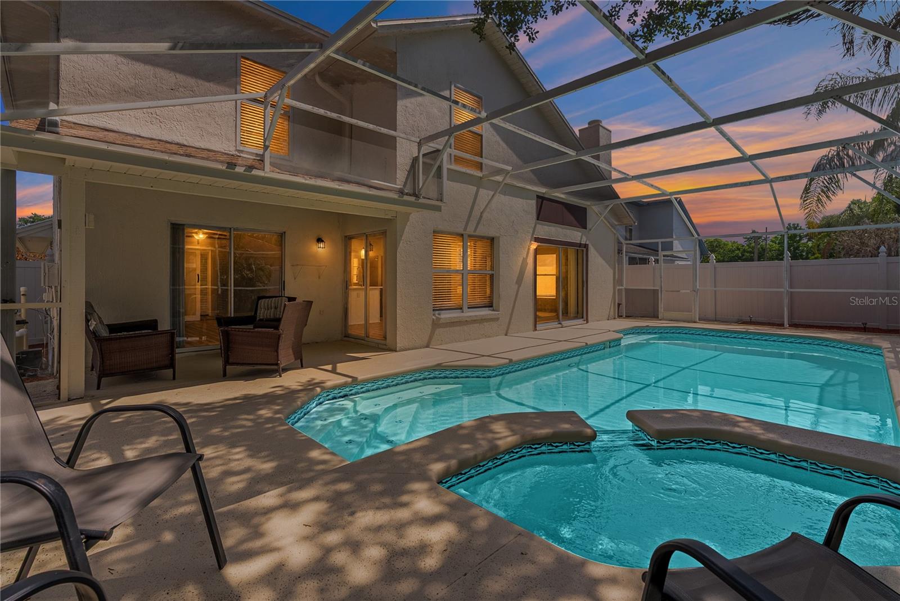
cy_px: 300
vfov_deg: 73.8
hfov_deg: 96.7
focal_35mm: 16
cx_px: 450
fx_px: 400
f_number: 10
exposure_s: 1/100
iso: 100
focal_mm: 16
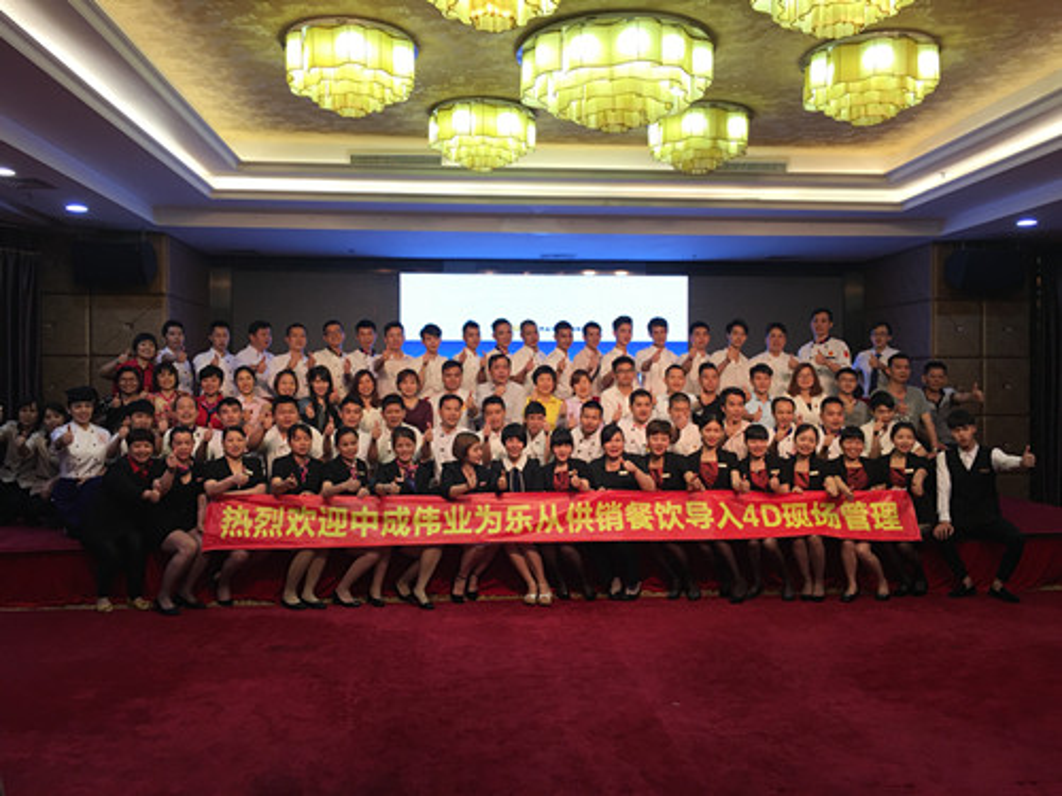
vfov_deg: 48.2
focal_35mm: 29
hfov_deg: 61.7
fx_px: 890
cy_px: 398
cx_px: 531
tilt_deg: -0.2
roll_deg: -0.2
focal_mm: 4.15
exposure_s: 1/33
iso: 25
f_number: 2.2
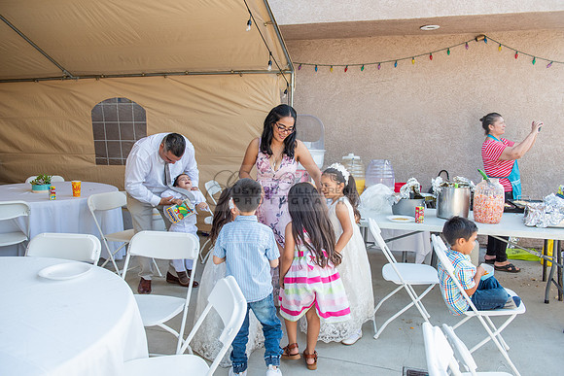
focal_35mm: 29
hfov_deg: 63.6
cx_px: 282
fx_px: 454
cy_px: 188
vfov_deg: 45.0
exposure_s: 1/250
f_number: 4.5
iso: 200
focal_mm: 29
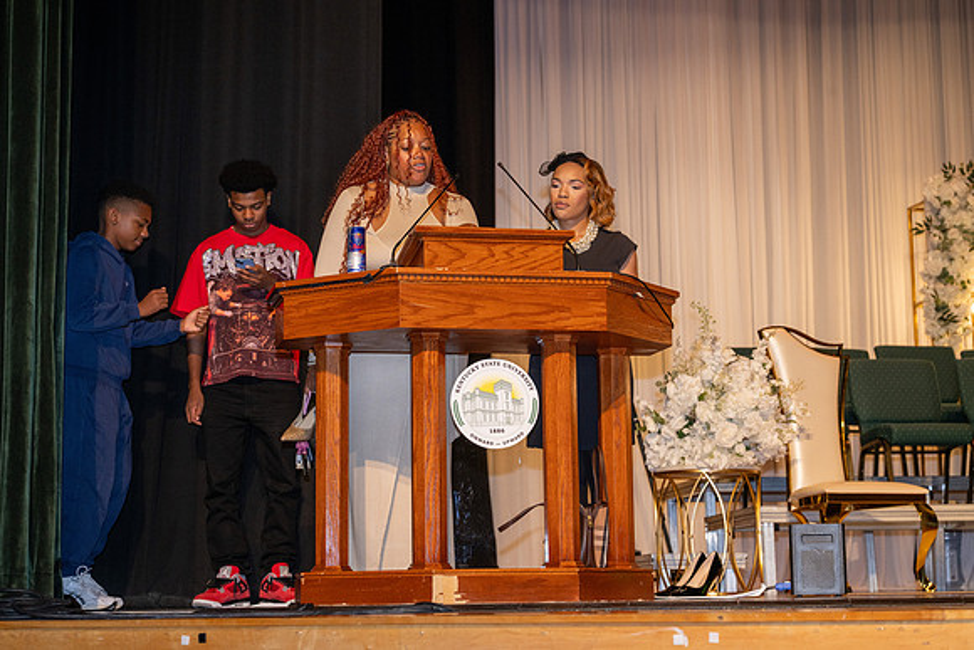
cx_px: 487
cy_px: 325
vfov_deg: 20.9
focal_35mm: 65
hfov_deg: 31.0
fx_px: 1759
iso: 800
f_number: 4.5
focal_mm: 65
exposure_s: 1/200
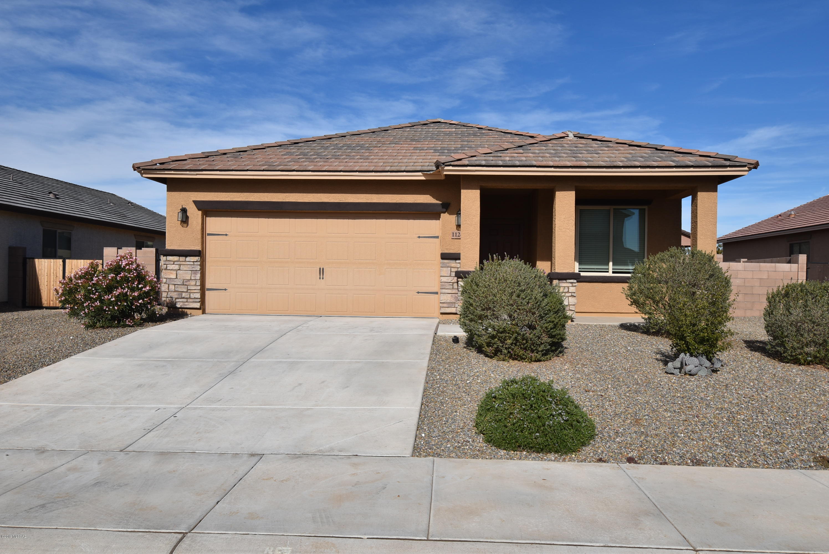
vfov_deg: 48.0
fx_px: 622
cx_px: 414
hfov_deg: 67.3
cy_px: 277
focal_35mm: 27
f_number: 13
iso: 100
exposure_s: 1/200
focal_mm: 18
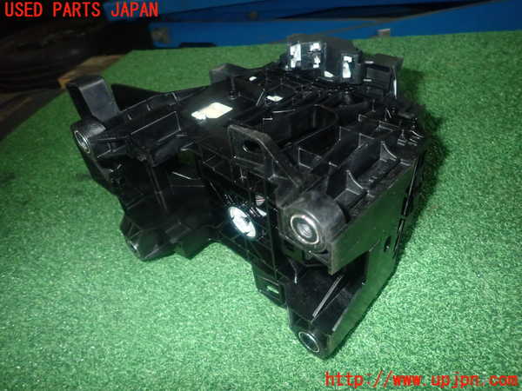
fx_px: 377
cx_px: 261
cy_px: 196
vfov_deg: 54.9
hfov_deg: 69.4
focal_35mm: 25
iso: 800
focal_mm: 4.5
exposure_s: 1/30
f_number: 5.6
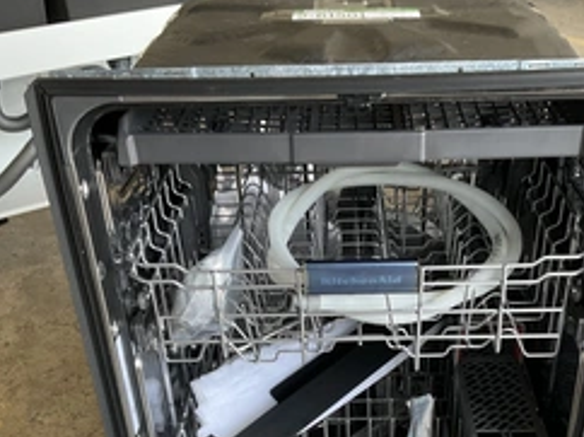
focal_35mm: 48
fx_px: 809
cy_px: 360
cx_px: 345
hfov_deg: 39.6
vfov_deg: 29.4
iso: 40
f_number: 1.8
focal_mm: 3
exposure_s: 1/60
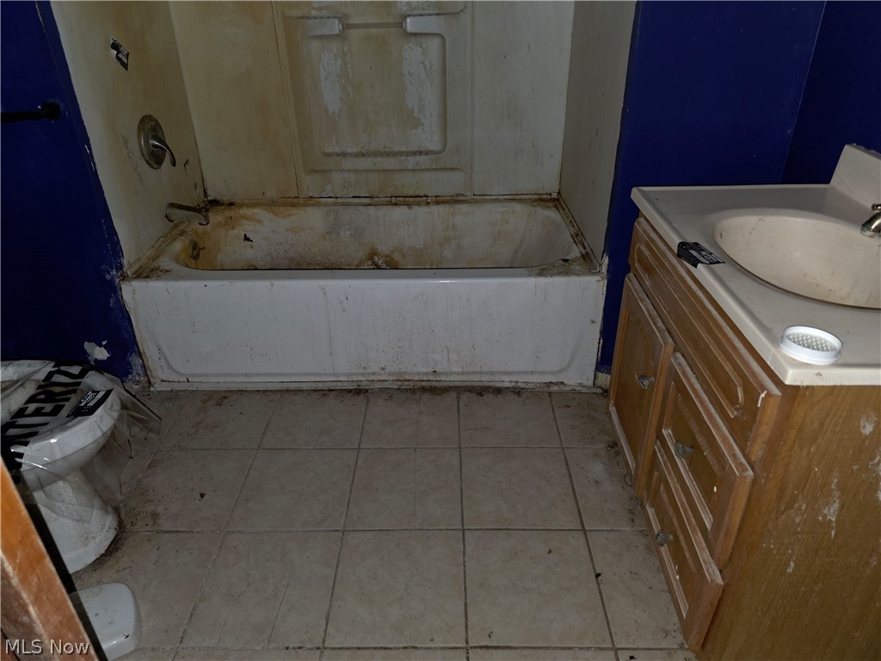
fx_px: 585
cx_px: 440
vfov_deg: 58.9
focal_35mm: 23
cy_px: 330
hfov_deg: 73.9
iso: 125
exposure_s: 1/18.5
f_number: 1.7
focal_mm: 6.3
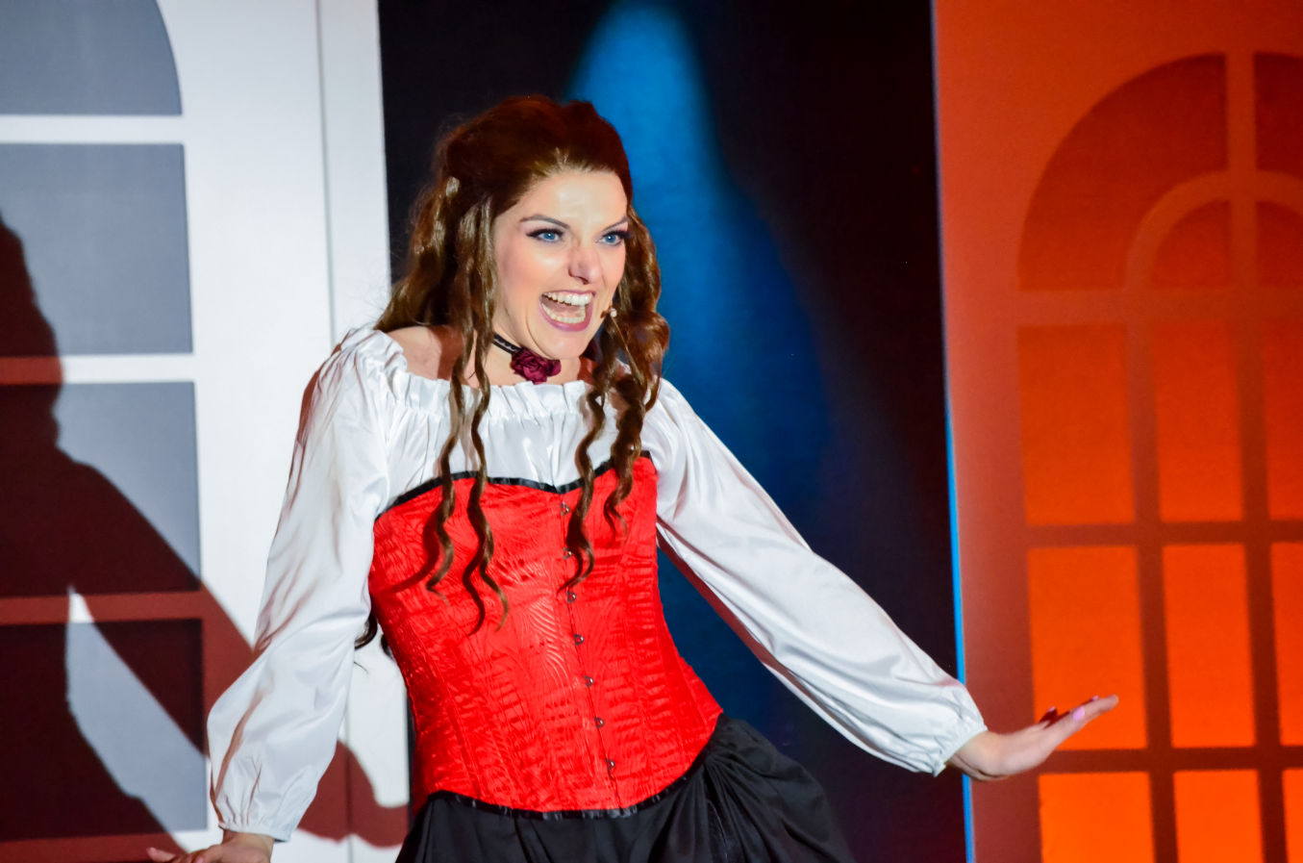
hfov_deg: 6.3
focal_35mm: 330
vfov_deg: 4.1
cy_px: 432
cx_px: 652
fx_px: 11918
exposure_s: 1/160
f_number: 5.3
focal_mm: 220
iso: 6400
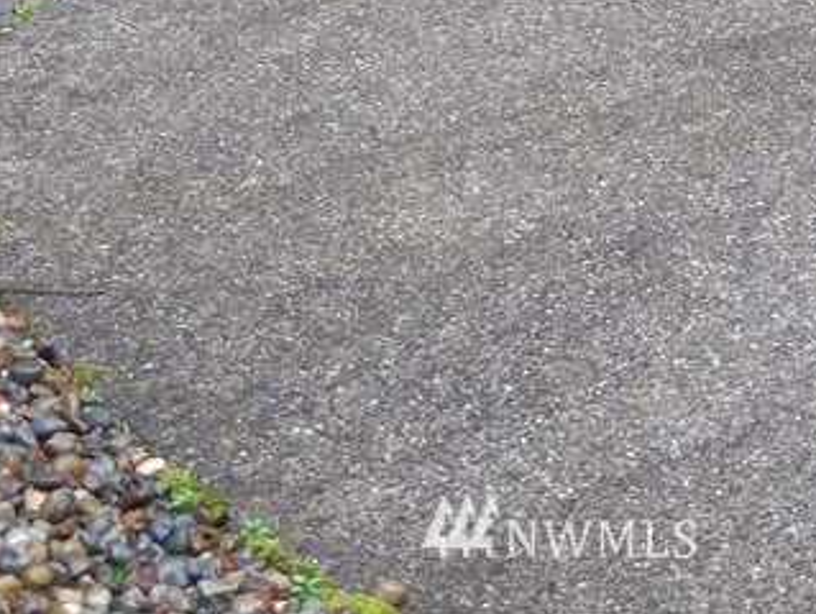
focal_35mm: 125
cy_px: -358
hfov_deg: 15.7
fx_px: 2950
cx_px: 565
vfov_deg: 11.3
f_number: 3.9
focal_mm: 7
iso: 160
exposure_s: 1/30
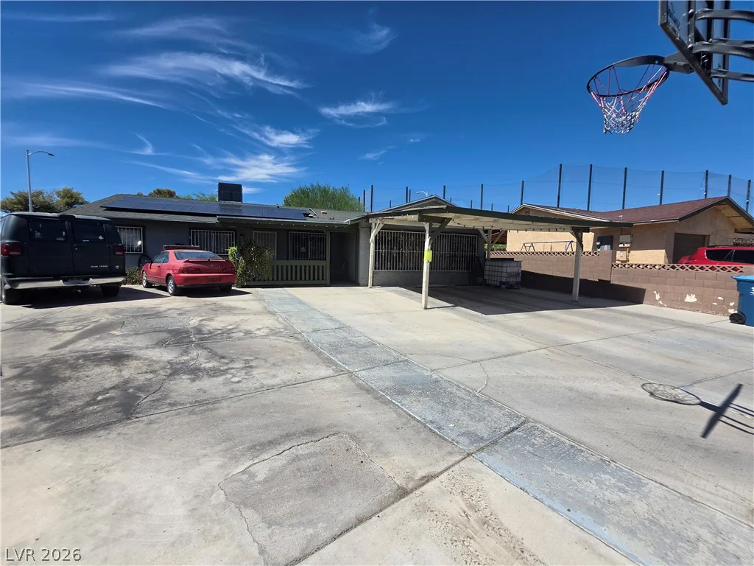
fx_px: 283
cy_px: 283
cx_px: 377
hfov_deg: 106.2
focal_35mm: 13
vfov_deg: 89.9
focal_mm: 2.2
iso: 32
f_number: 1.9
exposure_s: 1/2921
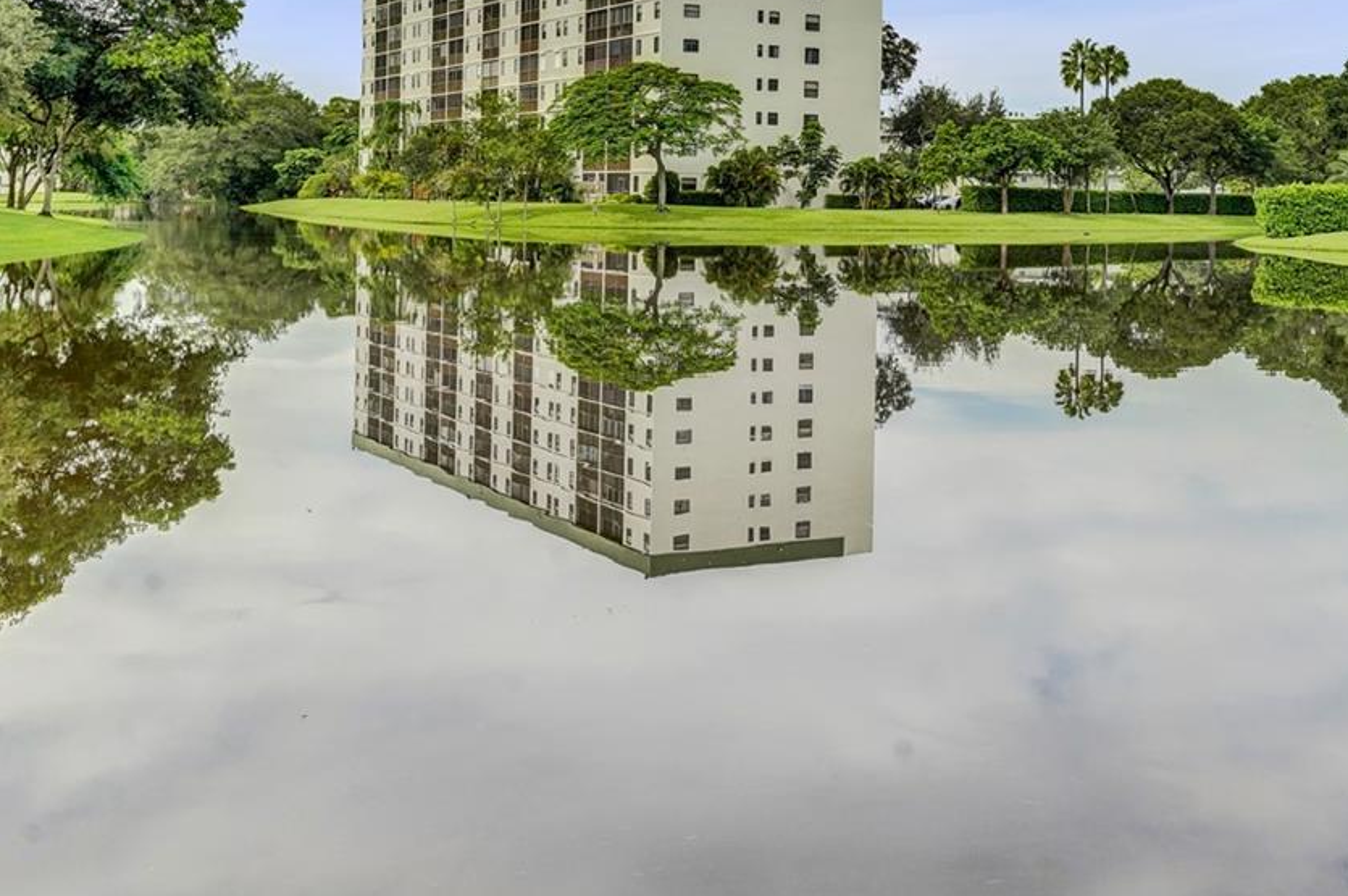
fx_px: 1721
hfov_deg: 42.7
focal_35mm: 46
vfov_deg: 28.6
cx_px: 773
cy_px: 195
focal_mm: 24
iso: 1250
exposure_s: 1/500
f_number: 11
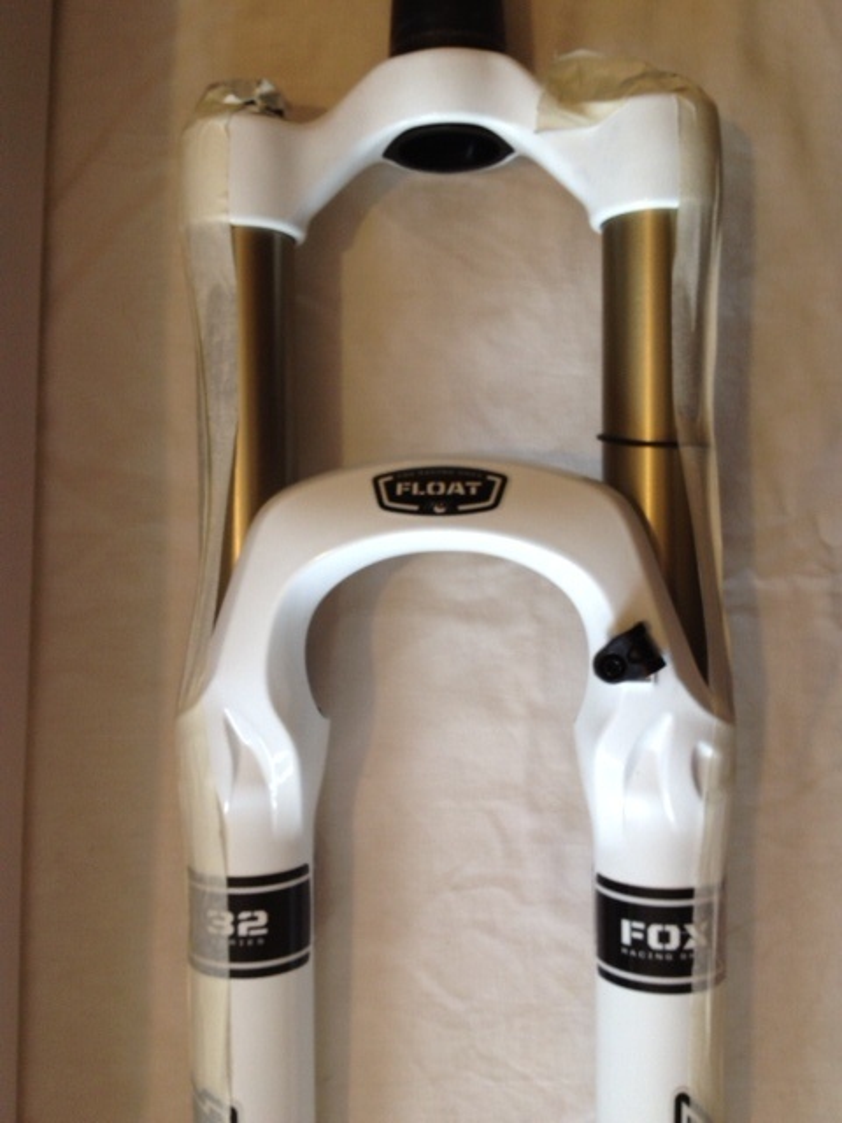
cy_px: 562
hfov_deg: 40.7
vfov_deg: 52.6
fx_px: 1135
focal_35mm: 35
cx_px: 421
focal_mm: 4.28
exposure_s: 1/20
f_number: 2.4
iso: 80
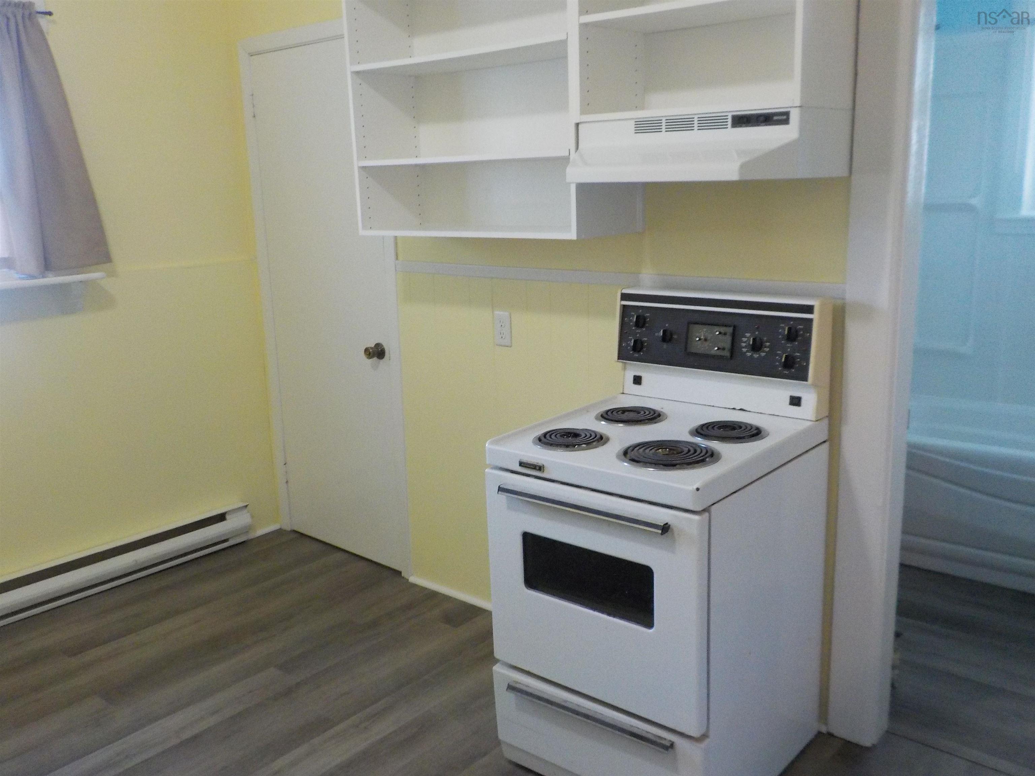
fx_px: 897
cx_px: 518
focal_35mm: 30
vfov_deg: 46.8
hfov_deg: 60.0
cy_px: 388
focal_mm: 4.1
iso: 400
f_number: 3.3
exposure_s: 1/30
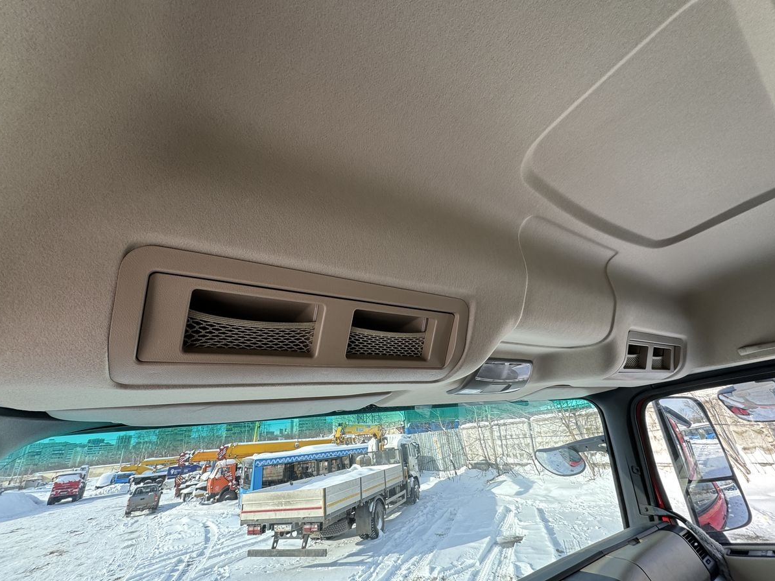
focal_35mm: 15
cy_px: 290
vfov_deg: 81.7
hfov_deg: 98.2
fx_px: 336
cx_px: 387
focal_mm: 2.22
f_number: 2.2
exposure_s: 1/198
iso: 40
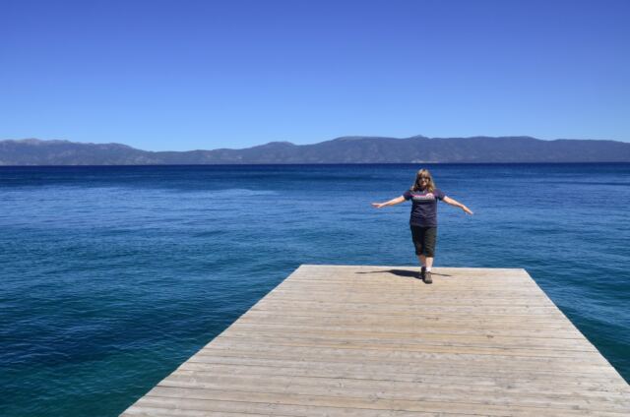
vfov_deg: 36.7
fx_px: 629
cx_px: 315
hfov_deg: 53.2
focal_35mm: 36
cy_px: 208
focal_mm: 24
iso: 200
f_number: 13
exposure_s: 1/320
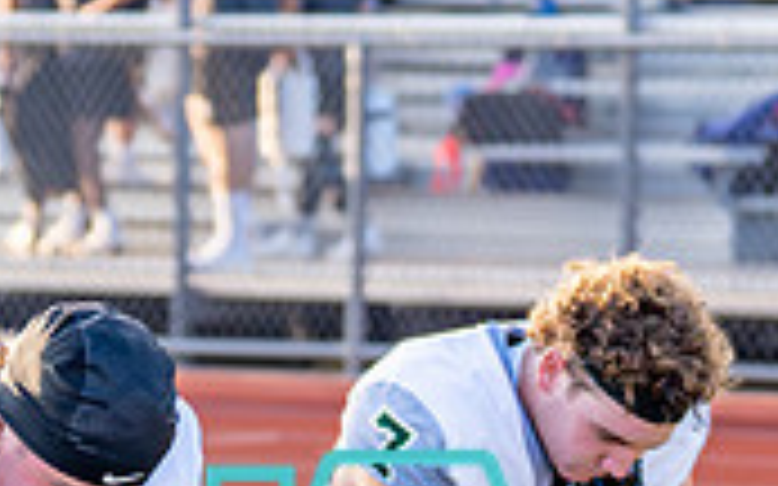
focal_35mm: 422
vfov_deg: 3.1
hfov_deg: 5.0
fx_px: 8945
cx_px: -38
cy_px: 631
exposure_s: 1/1600
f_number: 2.8
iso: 320
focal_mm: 70
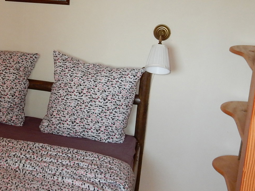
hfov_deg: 26.6
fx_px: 516
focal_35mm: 70
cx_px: 15
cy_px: 28
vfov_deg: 20.7
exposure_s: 1/30
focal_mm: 5.4
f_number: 4
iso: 220
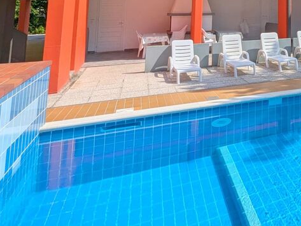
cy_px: -33
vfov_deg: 35.5
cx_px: 305
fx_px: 287
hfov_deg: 45.9
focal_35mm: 33
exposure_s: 1/2874
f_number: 2.2
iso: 54
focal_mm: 1.95
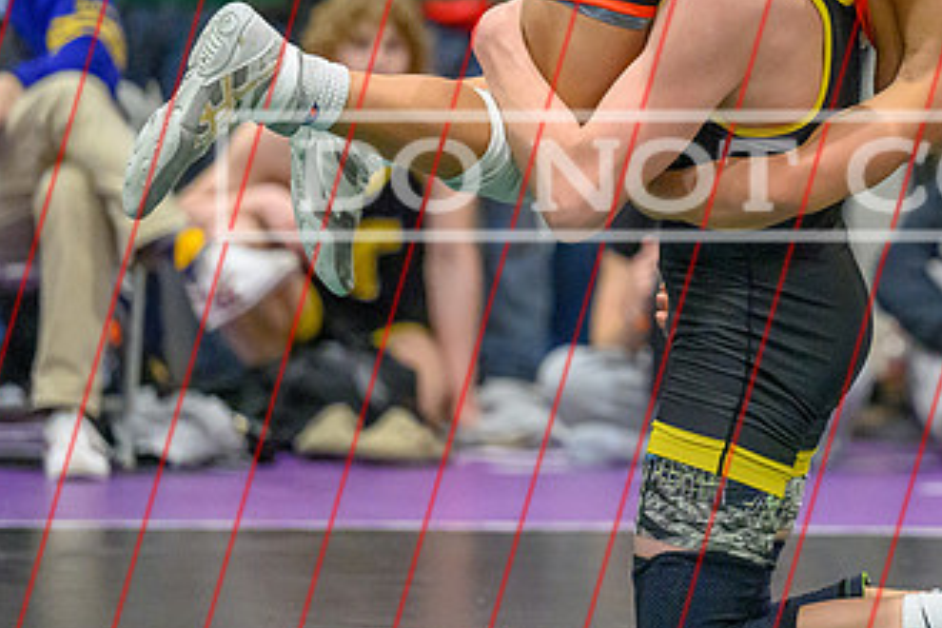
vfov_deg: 4.5
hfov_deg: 6.8
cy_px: 164
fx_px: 7928
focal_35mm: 303
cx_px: 917
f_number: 2.8
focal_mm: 140
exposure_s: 1/800
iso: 12800
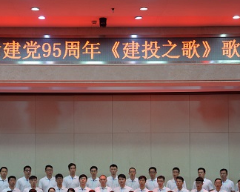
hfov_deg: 21.7
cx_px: 97
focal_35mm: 88
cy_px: 158
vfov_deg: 17.3
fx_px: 625
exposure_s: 1/100
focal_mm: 42
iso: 1000
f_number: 5
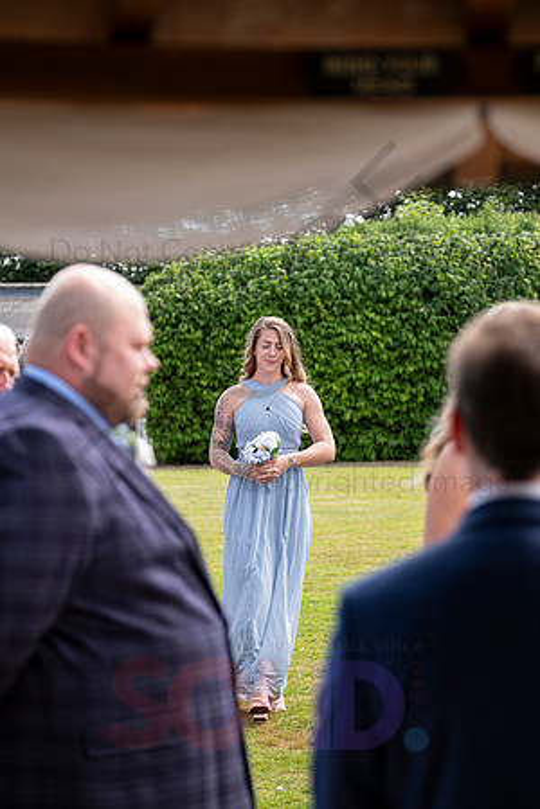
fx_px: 2520
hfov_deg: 12.2
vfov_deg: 18.3
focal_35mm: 112
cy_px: 404
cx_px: 270
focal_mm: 74.4
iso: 200
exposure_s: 1/640
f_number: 3.2
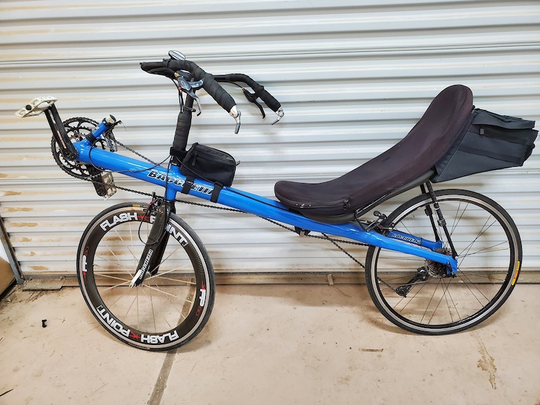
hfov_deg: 67.3
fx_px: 406
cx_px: 270
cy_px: 202
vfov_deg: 53.1
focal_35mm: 26
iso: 250
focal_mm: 4.3
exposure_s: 1/59
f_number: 2.4
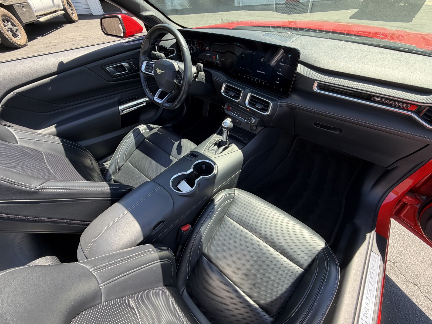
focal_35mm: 14
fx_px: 175
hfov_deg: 102.1
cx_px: 216
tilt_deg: -47.1
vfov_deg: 85.7
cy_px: 162
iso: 40
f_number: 2.2
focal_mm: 2.22
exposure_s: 1/135
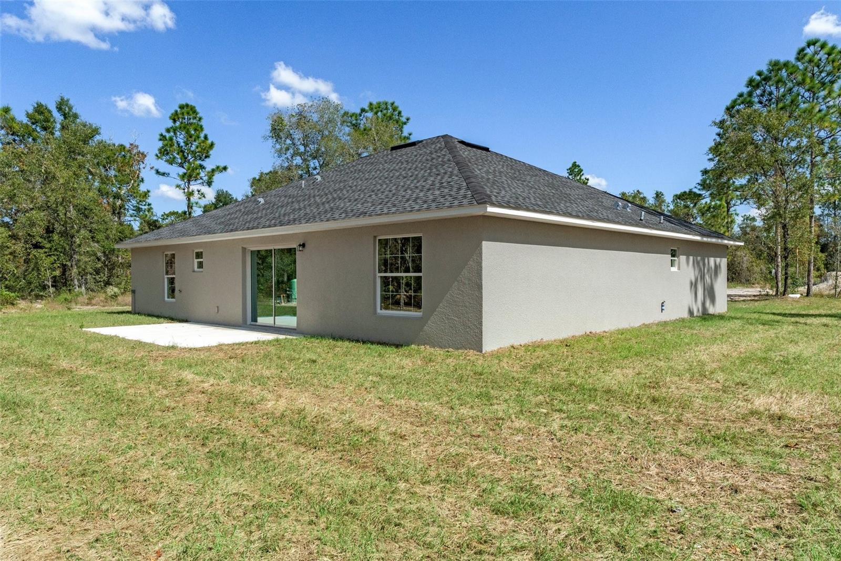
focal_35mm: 24
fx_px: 561
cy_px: 280
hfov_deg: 73.8
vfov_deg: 53.1
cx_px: 420
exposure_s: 1/800
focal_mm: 16
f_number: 8
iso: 640
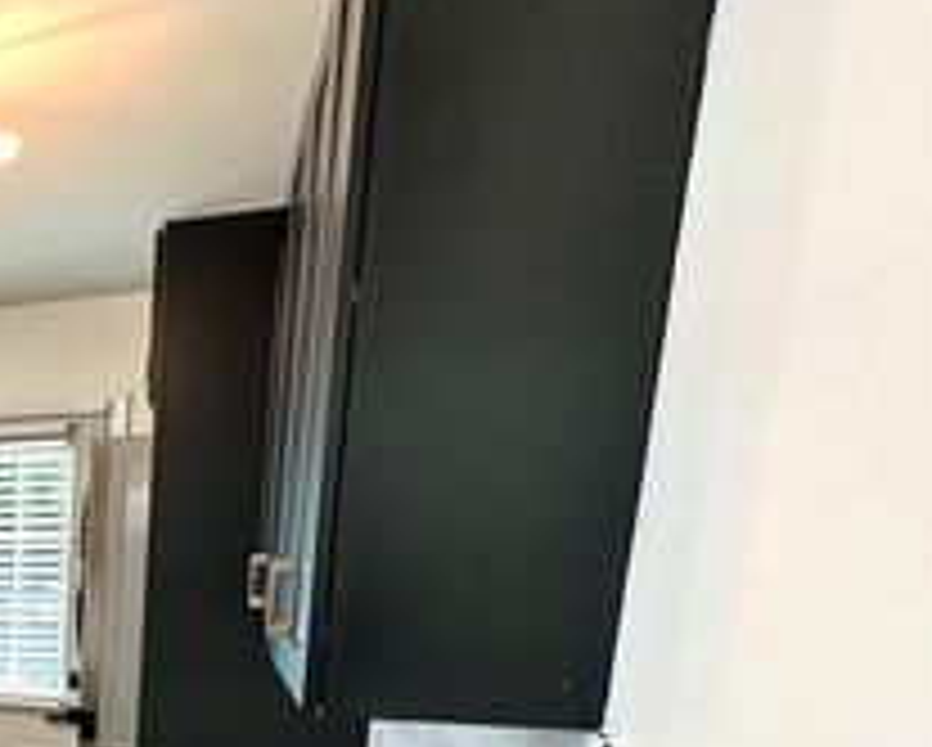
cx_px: -185
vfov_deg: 40.2
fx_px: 911
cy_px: 713
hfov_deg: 39.3
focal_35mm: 33
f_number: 2.2
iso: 200
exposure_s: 1/120
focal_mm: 2.22
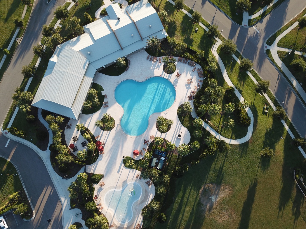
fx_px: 230
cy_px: 114
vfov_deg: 53.1
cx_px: 153
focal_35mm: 26
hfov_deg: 67.3
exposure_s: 1/297
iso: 100
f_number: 2.2
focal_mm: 4.73
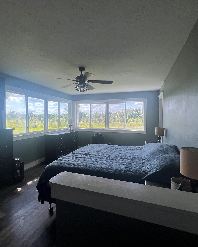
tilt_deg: -4.0
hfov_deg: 77.0
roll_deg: -0.3
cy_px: 124
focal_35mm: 17
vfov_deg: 89.6
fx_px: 125
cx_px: 98
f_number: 1.8
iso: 32
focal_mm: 1.57
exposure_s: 1/176
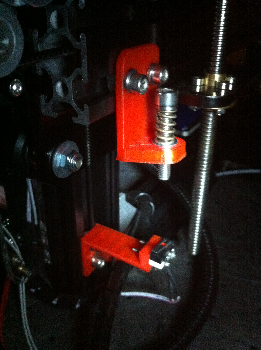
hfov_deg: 40.6
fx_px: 353
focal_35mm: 35
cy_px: 175
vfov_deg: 52.7
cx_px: 130
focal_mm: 3.85
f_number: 2.8
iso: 1000
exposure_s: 1/15
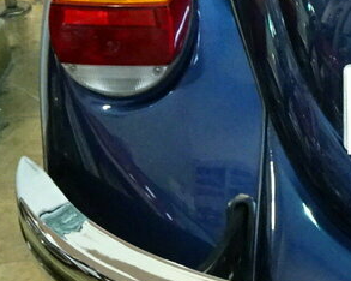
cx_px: 559
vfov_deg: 13.0
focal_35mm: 116
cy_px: -44
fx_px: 1204
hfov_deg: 15.1
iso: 800
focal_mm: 4.92
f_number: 3.5
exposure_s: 1/15
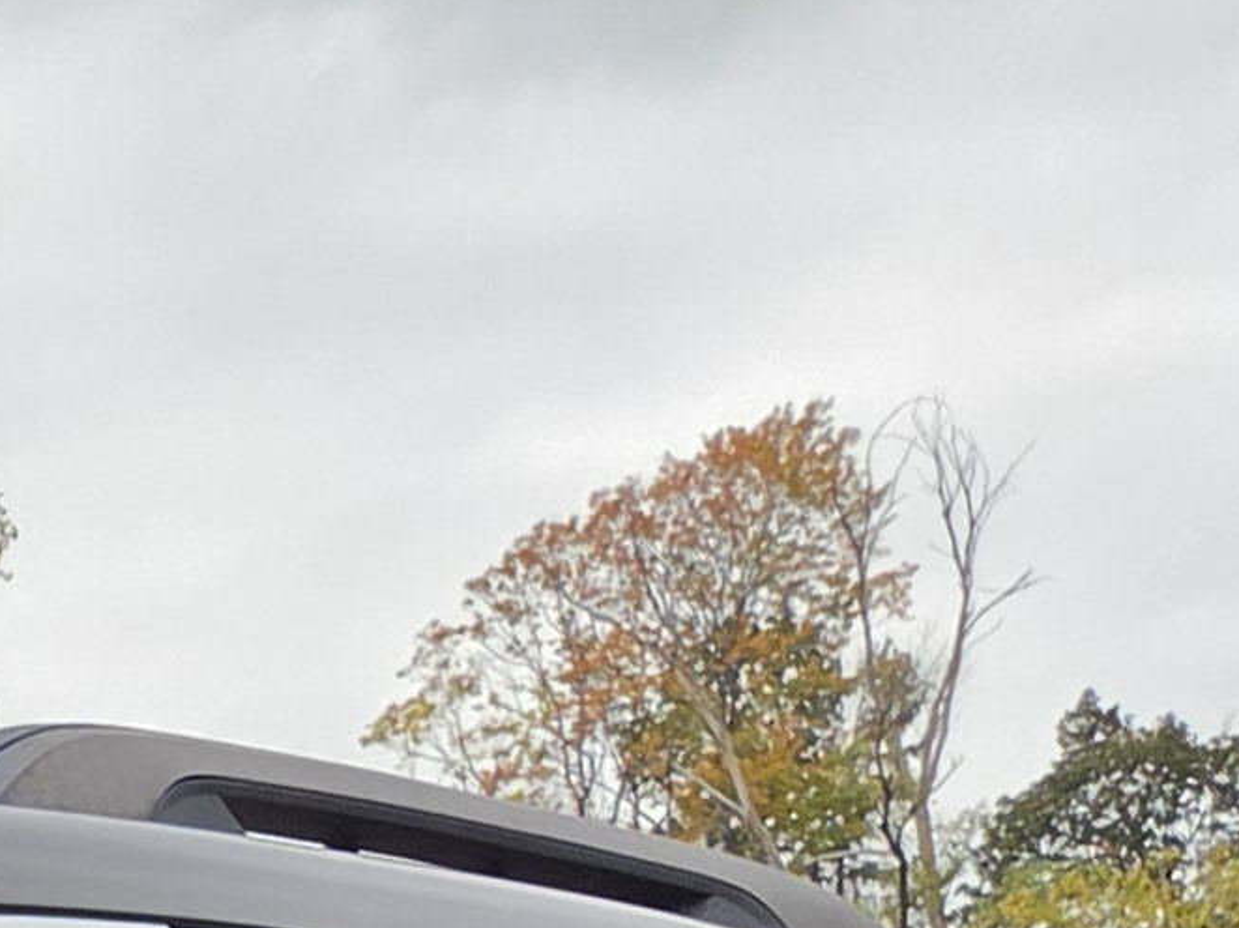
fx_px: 4973
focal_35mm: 139
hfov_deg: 11.4
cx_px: -1898
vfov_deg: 8.9
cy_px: 2677
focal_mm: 5.4
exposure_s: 1/2128
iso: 80
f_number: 1.8
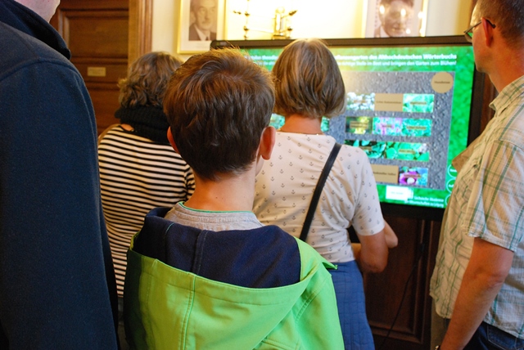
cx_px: 262
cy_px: 175
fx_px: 568
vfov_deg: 34.3
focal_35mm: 39
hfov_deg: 49.5
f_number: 4
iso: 1000
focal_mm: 26
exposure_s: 1/30
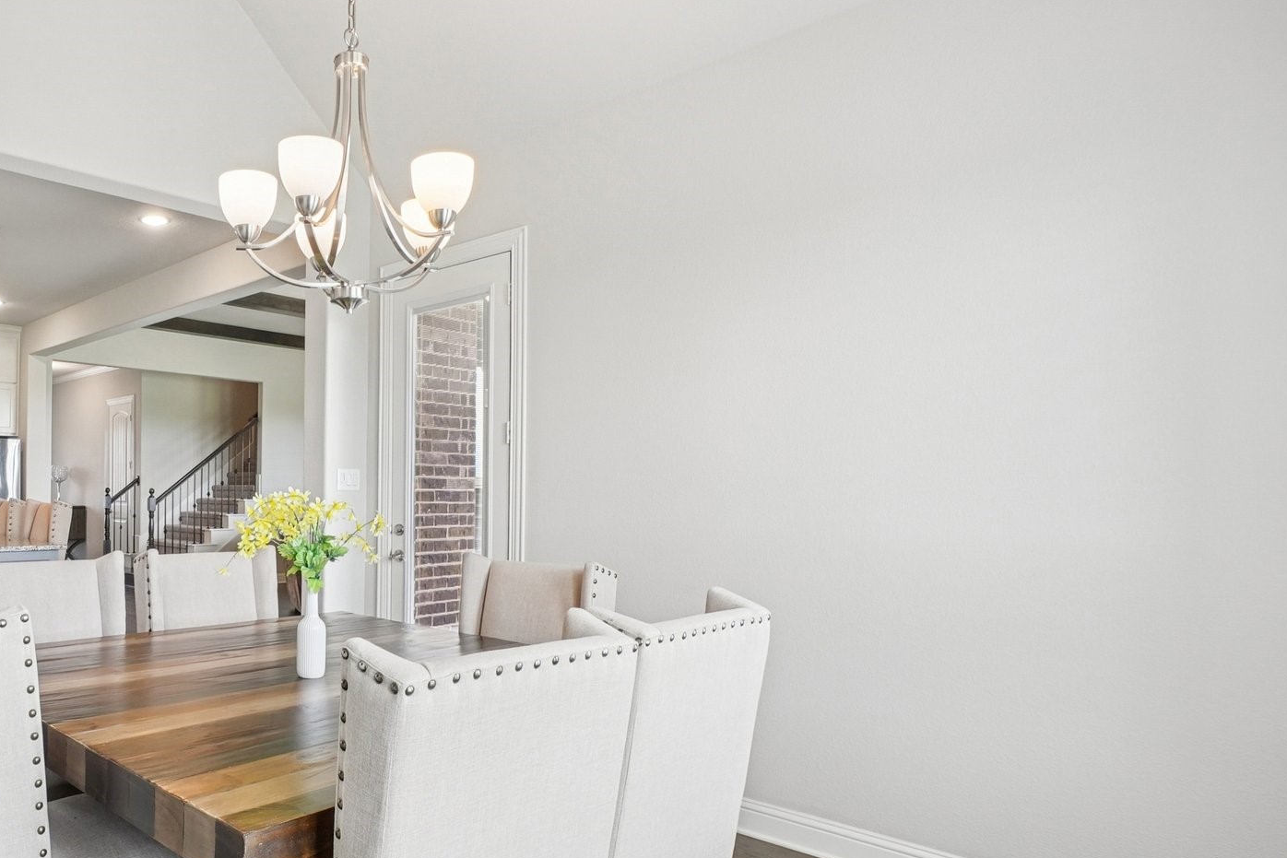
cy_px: 490
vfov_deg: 57.0
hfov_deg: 73.9
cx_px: 348
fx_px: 787
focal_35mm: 22
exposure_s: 1/30
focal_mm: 10
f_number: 8
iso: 400
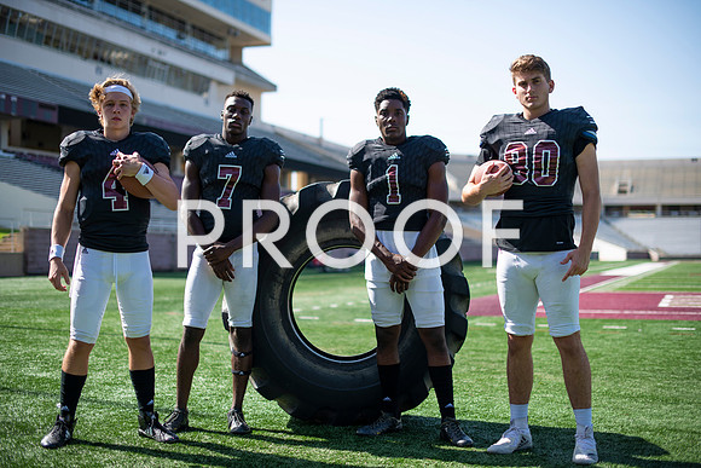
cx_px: 350
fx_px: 974
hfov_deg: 39.6
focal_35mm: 50
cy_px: 234
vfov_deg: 27.0
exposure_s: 1/1600
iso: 64
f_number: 2
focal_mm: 50
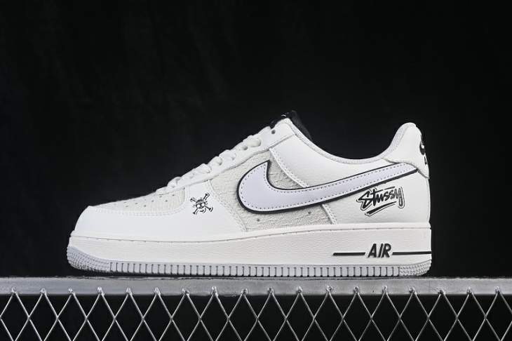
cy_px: 170
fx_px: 1066
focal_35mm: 75
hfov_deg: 27.0
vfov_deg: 18.2
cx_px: 256
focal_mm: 50
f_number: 8
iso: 160
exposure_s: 1/80
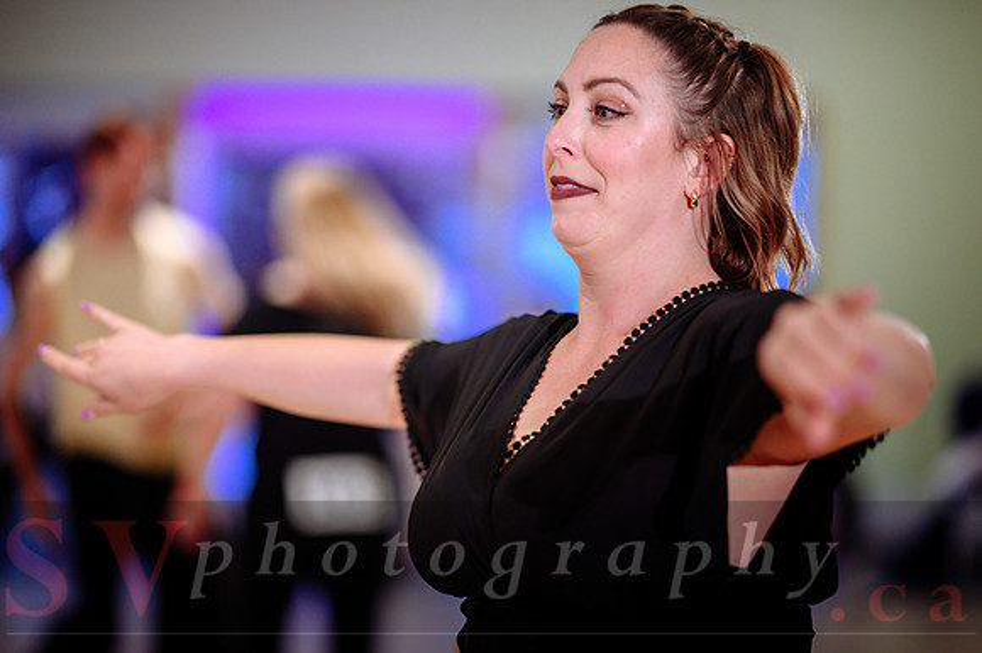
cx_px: 491
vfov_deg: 13.0
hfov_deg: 19.5
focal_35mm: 105
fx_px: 2863
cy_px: 326
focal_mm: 105
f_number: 1.4
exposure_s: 1/500
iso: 1250
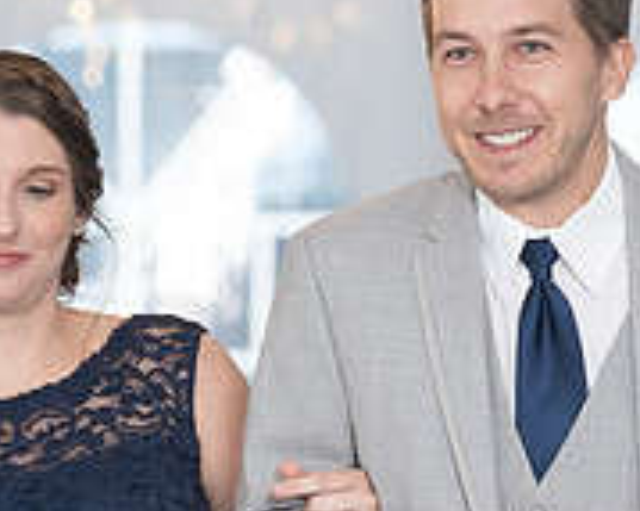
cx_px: 557
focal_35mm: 534
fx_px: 10109
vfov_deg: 2.9
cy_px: 323
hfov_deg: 3.6
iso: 2000
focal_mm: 139
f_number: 4
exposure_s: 1/200
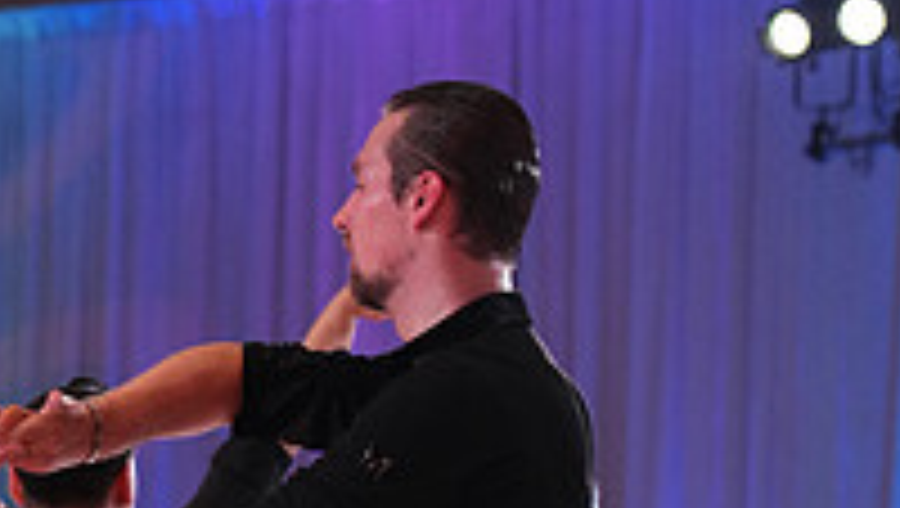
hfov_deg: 6.7
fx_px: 7621
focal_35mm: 319
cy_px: 890
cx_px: 61
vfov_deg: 3.8
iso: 2000
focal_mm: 105
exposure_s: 1/400
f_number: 4
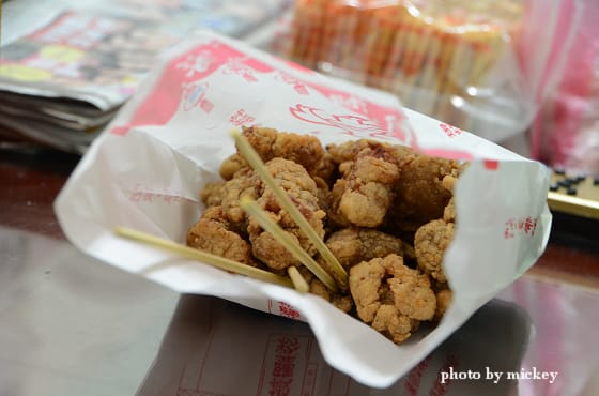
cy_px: 198
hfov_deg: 17.5
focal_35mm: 117
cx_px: 300
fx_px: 1941
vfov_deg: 11.6
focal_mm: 78
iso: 800
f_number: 7.1
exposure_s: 1/8
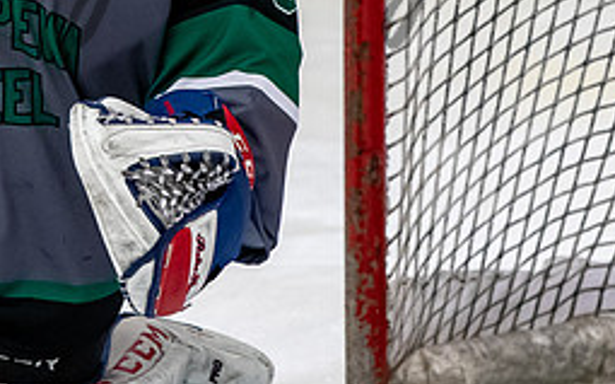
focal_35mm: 838
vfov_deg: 1.6
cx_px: 66
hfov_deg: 2.5
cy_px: -68
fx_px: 14036
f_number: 3.5
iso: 2500
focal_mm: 190
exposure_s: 1/800
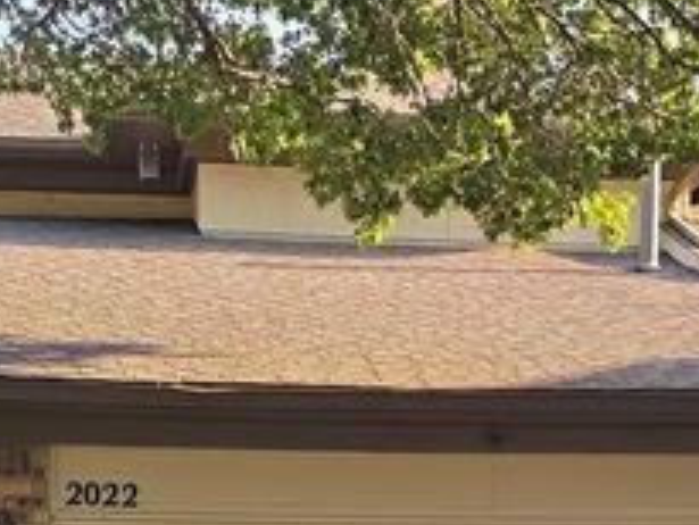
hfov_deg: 17.1
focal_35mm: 115
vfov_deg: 12.4
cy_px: 709
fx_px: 2324
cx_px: 355
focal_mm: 6.3
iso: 16
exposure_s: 1/180
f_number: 1.7
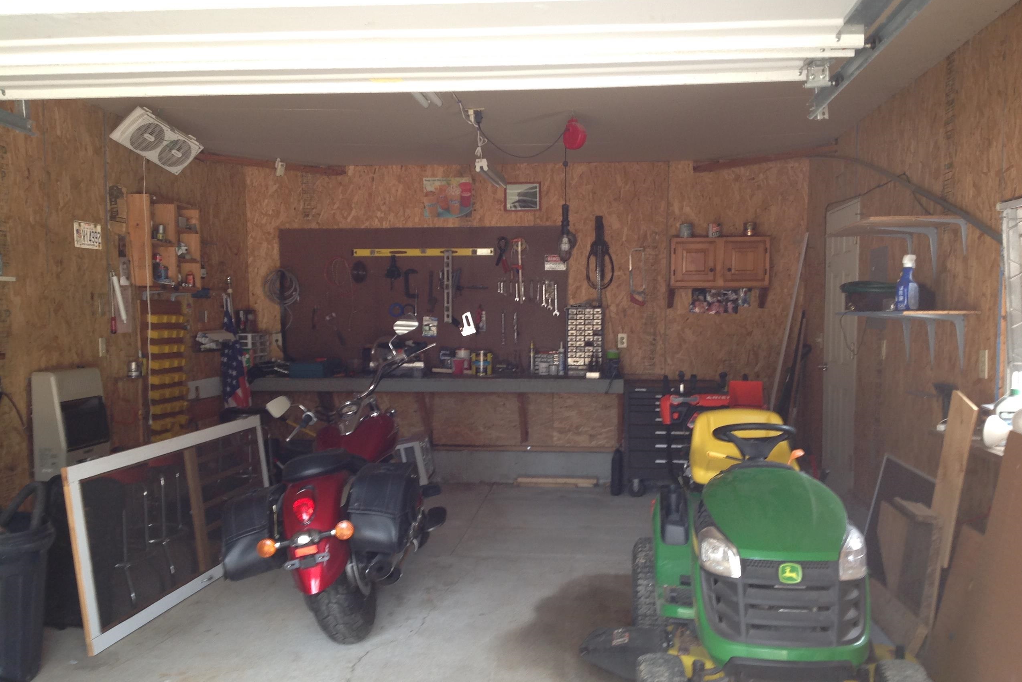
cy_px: 366
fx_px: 1050
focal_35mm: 37
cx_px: 520
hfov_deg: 51.9
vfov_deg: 35.9
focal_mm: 4.28
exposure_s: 1/20
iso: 50
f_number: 2.4
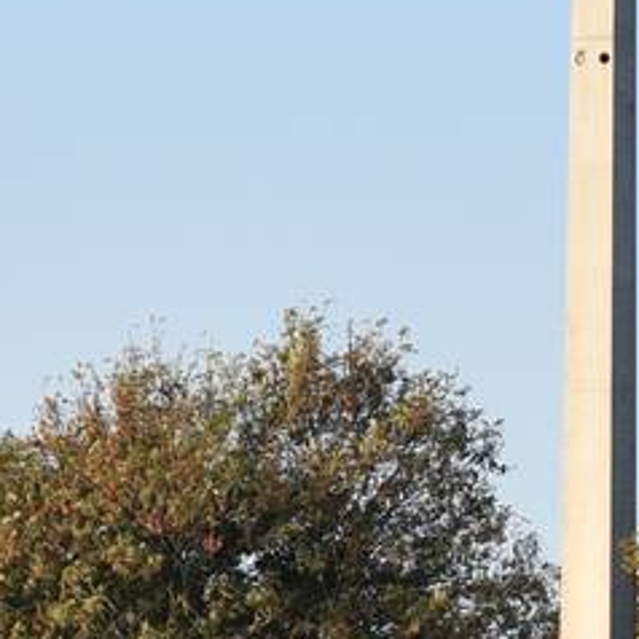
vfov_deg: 3.6
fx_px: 10046
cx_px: 1708
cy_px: 741
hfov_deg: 3.6
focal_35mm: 481
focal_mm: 70
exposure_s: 1/400
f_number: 10
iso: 500
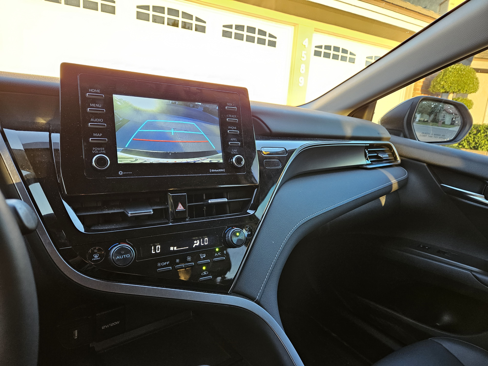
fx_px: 324
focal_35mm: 23
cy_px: 183
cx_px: 244
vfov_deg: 58.9
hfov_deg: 73.9
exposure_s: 1/102
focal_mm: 5.4
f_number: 1.8
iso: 250
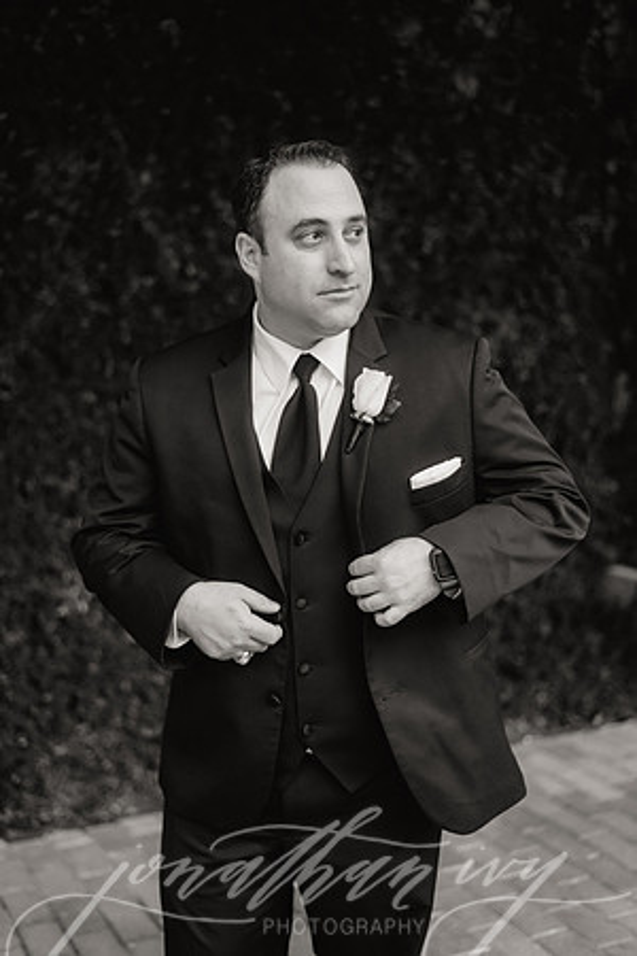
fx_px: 1327
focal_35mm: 50
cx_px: 318
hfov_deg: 27.0
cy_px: 478
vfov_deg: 39.6
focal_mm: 50
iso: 800
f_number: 2.2
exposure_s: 1/160
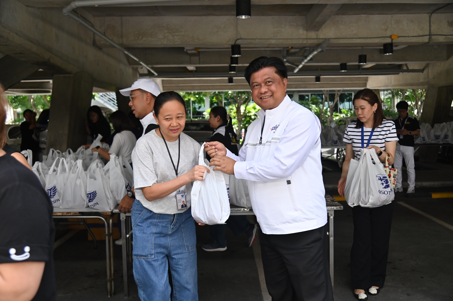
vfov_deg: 41.1
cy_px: 150
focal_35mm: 32
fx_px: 402
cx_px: 226
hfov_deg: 58.7
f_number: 4
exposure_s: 1/1600
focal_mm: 32
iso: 1100
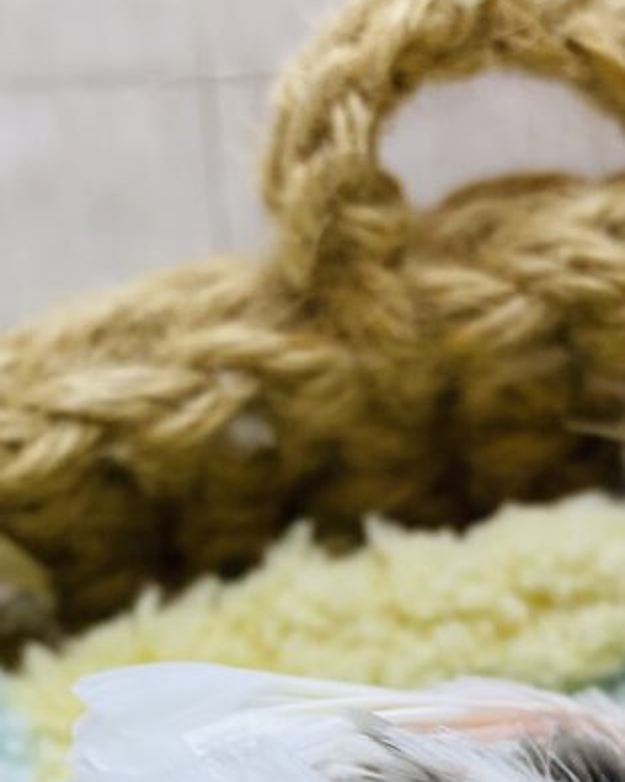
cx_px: 417
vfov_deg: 24.4
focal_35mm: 75
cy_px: 746
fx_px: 1734
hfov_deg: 20.4
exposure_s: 1/100
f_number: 1.8
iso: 100
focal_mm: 4.25
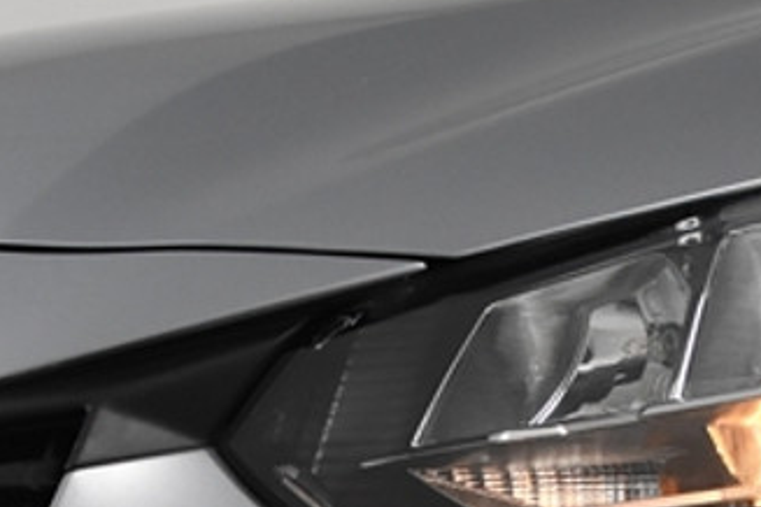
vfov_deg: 7.9
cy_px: 920
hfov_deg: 12.3
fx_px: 3530
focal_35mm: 167
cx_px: 582
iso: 1600
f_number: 5
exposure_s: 1/100
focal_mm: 26
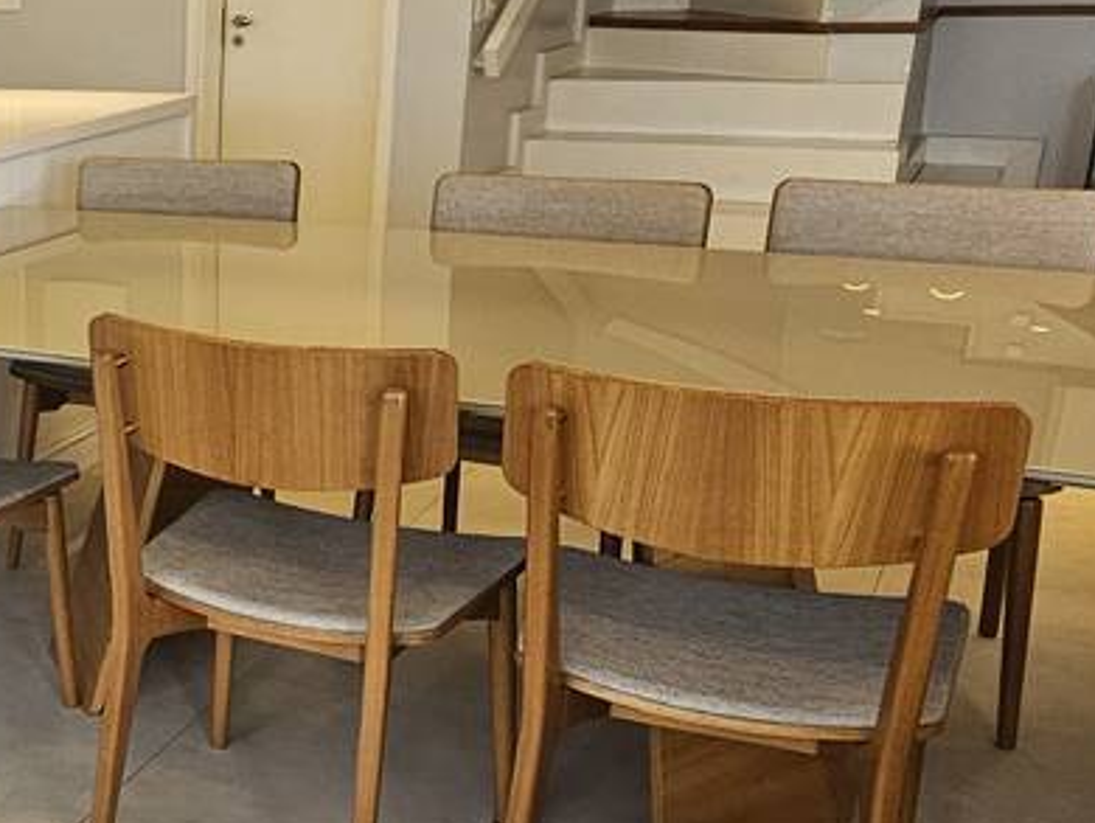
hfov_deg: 32.7
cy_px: 469
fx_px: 1519
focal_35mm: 48
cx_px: -219
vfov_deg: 30.3
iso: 80
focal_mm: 2.2
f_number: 2.2
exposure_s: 1/120
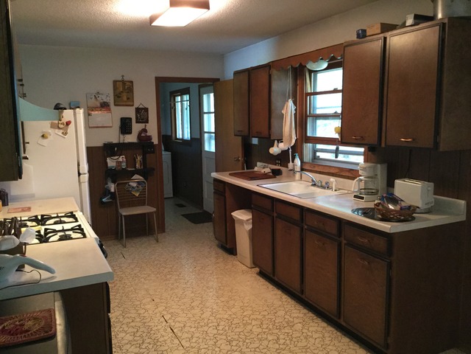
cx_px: 236
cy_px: 177
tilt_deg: -7.9
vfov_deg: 45.4
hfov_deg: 58.4
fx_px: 422
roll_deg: -0.1
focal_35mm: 31
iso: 250
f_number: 2.4
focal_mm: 3.3
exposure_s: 1/15
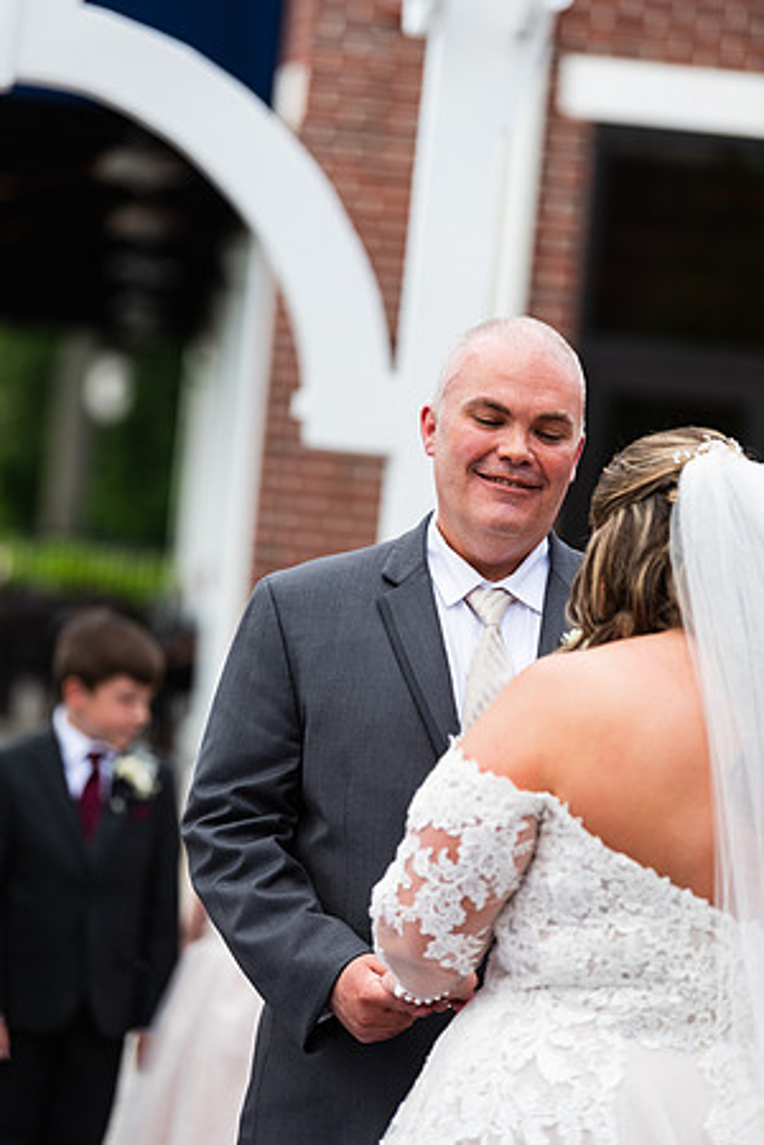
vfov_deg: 13.7
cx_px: 382
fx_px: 4775
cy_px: 572
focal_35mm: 150
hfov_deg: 9.1
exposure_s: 1/500
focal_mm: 150
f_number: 2.8
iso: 64
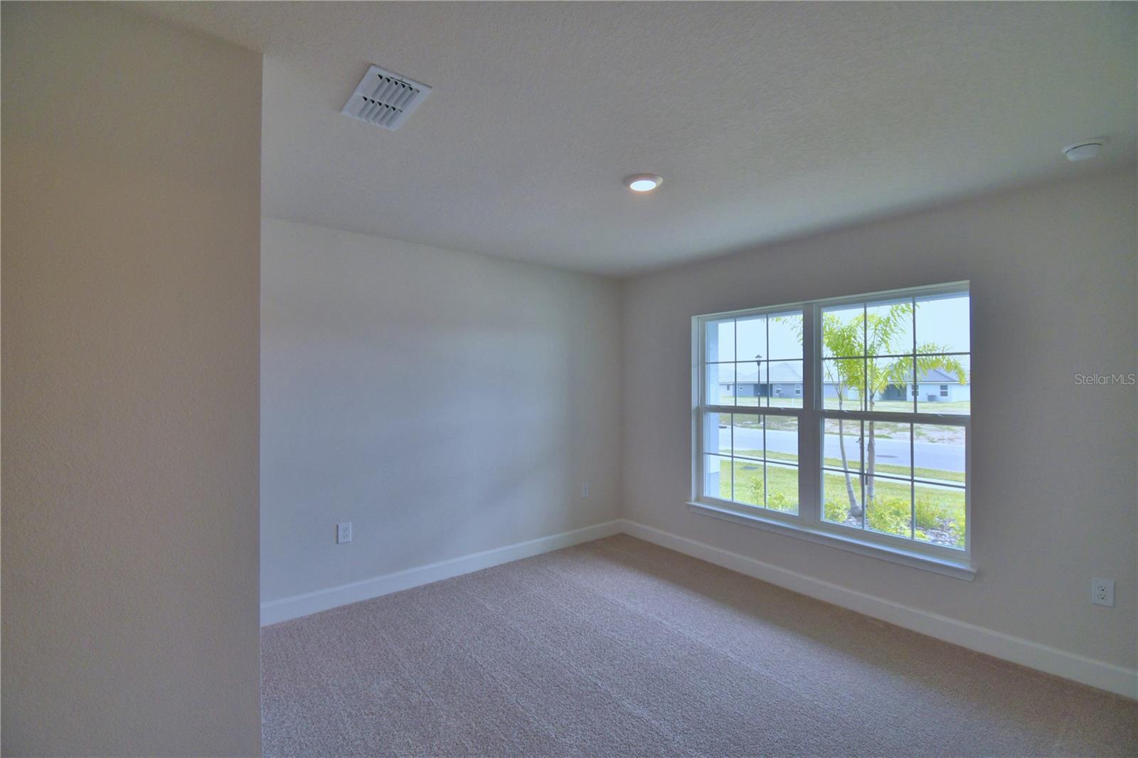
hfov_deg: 100.4
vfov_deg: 77.3
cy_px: 379
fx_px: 474
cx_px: 569
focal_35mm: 15
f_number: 4.5
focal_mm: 10
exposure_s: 1/160
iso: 200
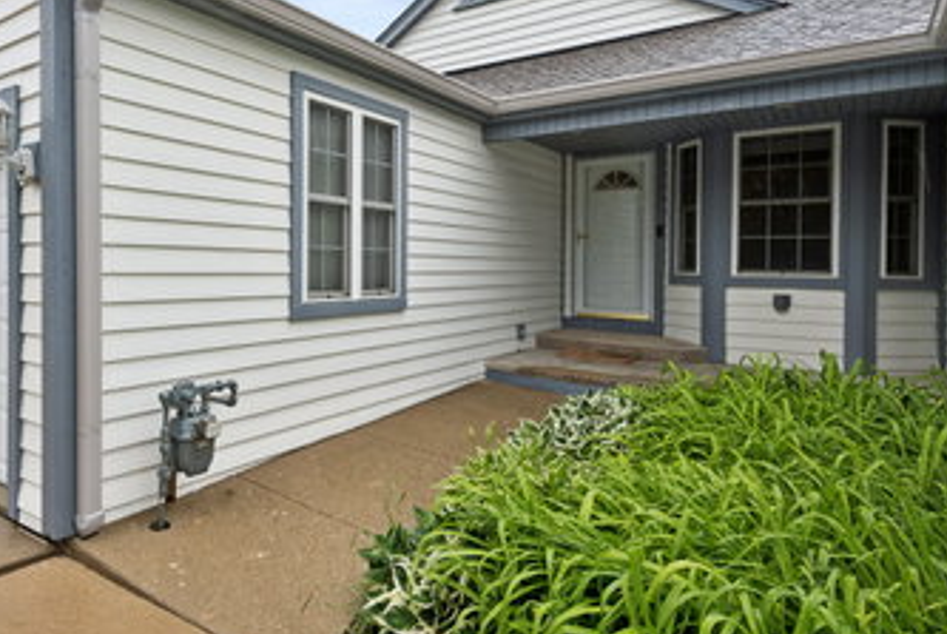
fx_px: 606
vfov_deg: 54.9
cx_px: 348
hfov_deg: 74.6
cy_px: 262
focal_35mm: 23
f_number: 8
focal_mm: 16
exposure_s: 1/160
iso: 200
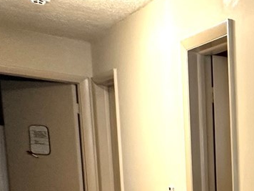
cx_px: 508
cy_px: 238
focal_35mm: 63
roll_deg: -3.9
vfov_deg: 21.4
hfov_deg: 18.9
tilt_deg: -5.5
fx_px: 462
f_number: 2.2
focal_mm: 2.22
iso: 200
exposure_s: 1/60
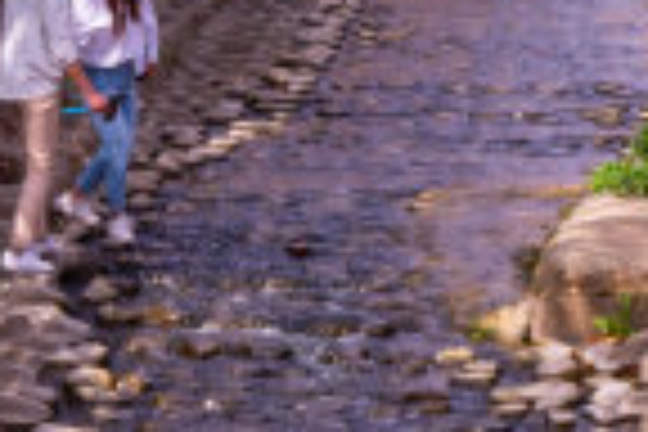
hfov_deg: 8.7
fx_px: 4250
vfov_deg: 5.7
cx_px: 531
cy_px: -374
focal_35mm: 236
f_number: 8
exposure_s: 1/100
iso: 100
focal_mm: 37
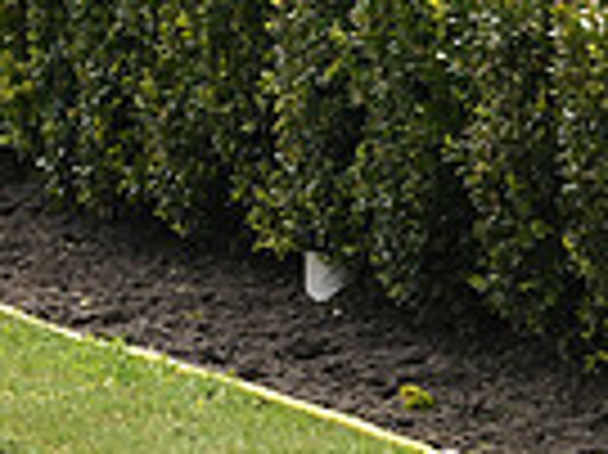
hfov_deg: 2.4
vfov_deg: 1.8
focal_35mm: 828
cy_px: -380
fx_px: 14530
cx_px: -545
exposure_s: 1/800
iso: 400
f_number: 6.3
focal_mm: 200
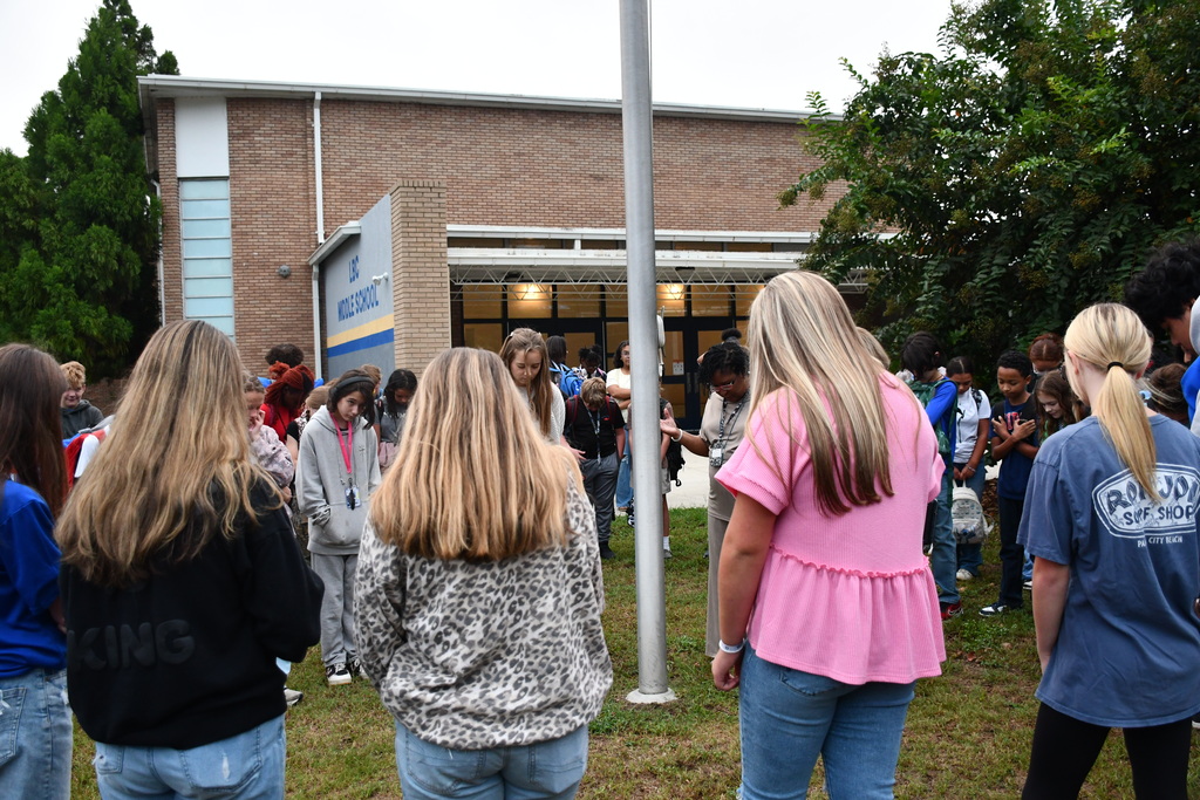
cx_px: 600
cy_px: 400
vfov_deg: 38.9
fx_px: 1133
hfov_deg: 55.8
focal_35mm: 34
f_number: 3.8
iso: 1250
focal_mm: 23
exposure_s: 1/125
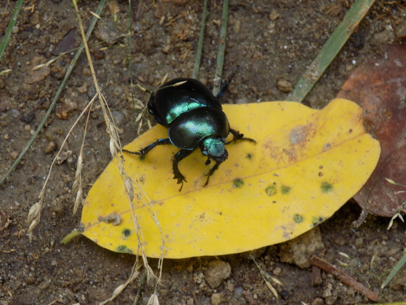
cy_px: 152
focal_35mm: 118
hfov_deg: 16.7
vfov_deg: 12.6
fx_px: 1384
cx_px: 203
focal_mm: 20.9
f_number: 4.8
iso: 80
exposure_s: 1/40
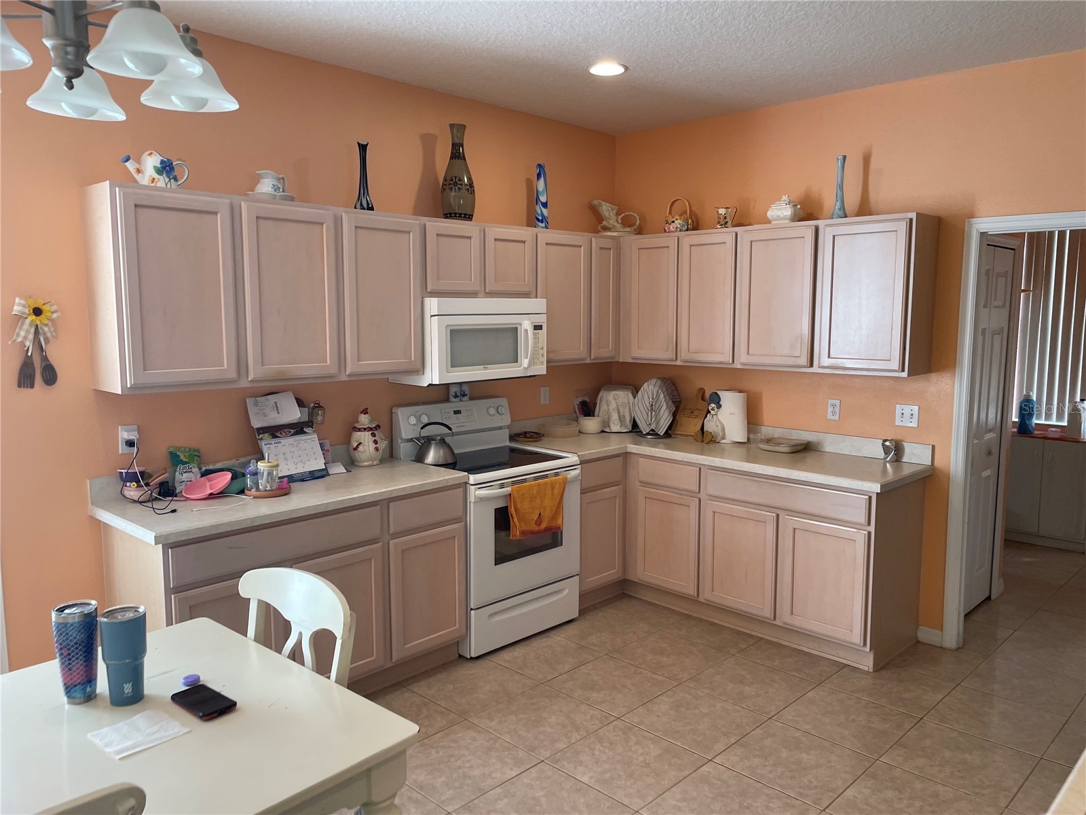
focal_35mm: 26
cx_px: 543
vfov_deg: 53.1
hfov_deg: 67.3
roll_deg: +2.7
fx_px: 816
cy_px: 408
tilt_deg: -7.7
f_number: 1.6
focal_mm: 4.2
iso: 80
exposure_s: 1/120
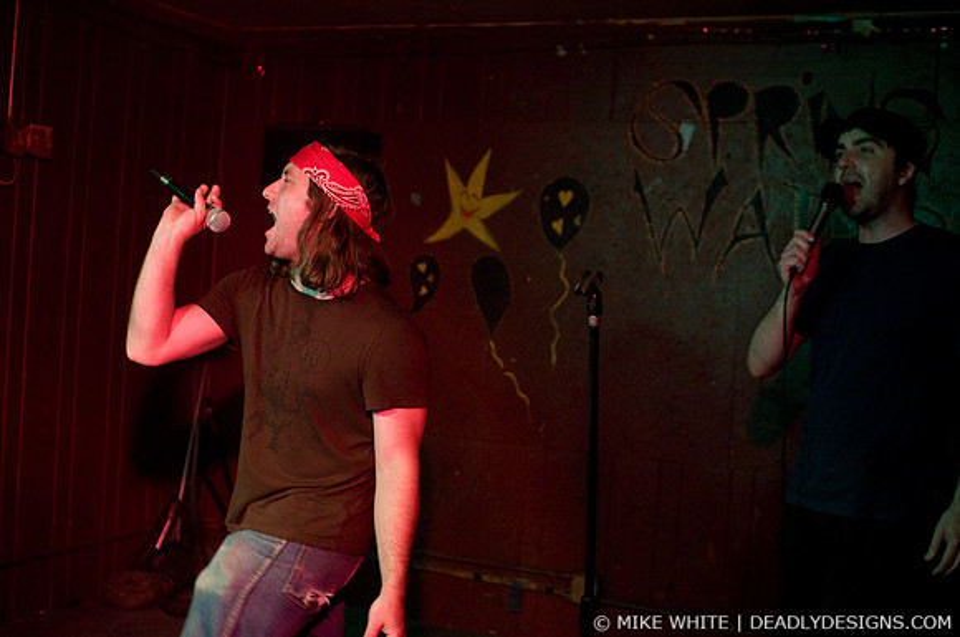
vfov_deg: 29.8
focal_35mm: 45
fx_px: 1198
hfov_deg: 43.7
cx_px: 480
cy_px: 318
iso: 1000
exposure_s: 1/60
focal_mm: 30
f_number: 2.2
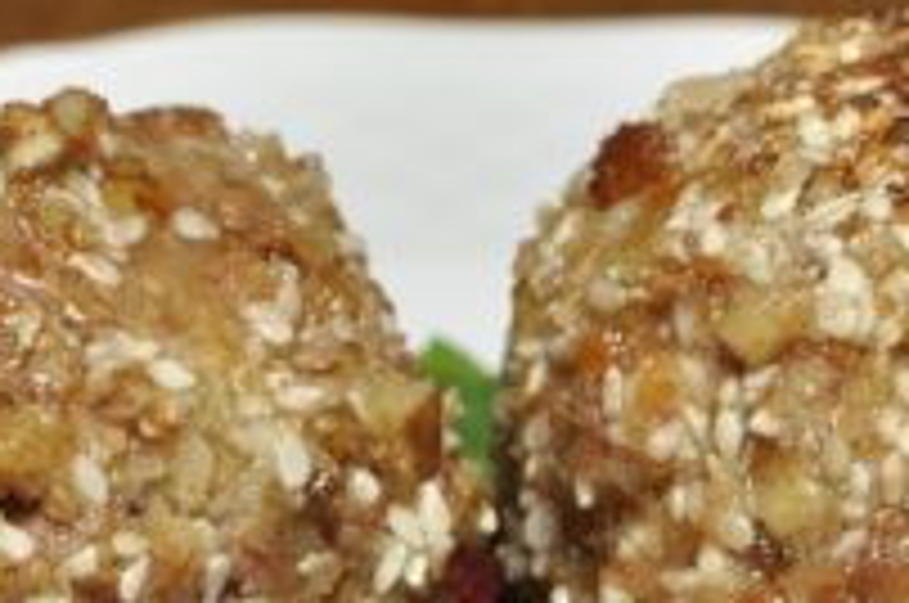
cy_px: 839
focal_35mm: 167
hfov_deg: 12.4
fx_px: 4200
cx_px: 477
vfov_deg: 8.1
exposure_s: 1/60
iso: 200
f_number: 8
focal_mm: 35
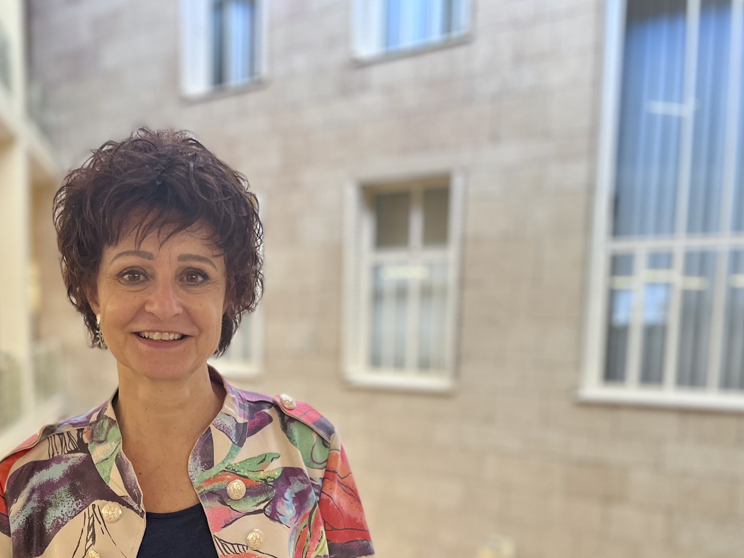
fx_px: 860
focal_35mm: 40
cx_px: 222
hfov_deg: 45.7
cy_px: 422
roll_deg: -0.3
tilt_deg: -7.4
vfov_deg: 35.1
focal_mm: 5.1
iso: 100
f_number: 1.6
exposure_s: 1/100
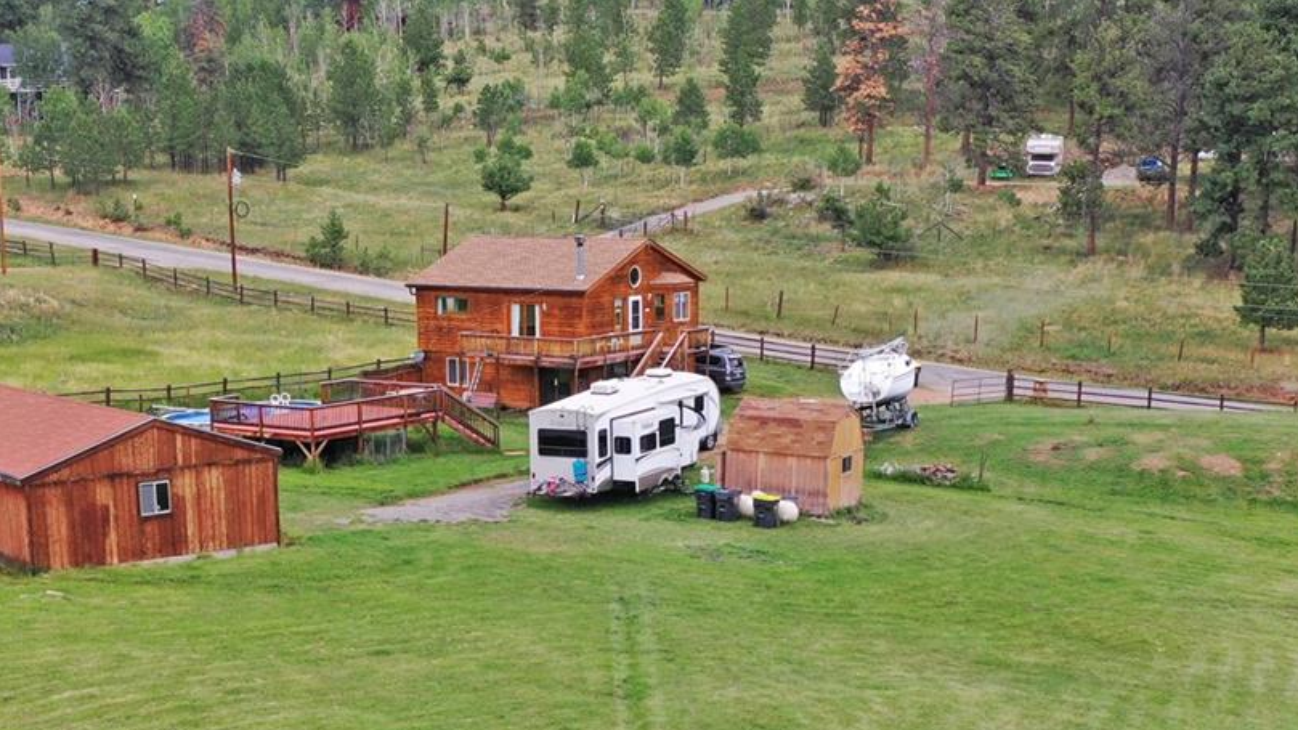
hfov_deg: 35.9
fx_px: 1996
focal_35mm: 58
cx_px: 536
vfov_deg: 20.4
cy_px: 621
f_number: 5
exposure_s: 1/240
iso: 100
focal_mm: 10.26
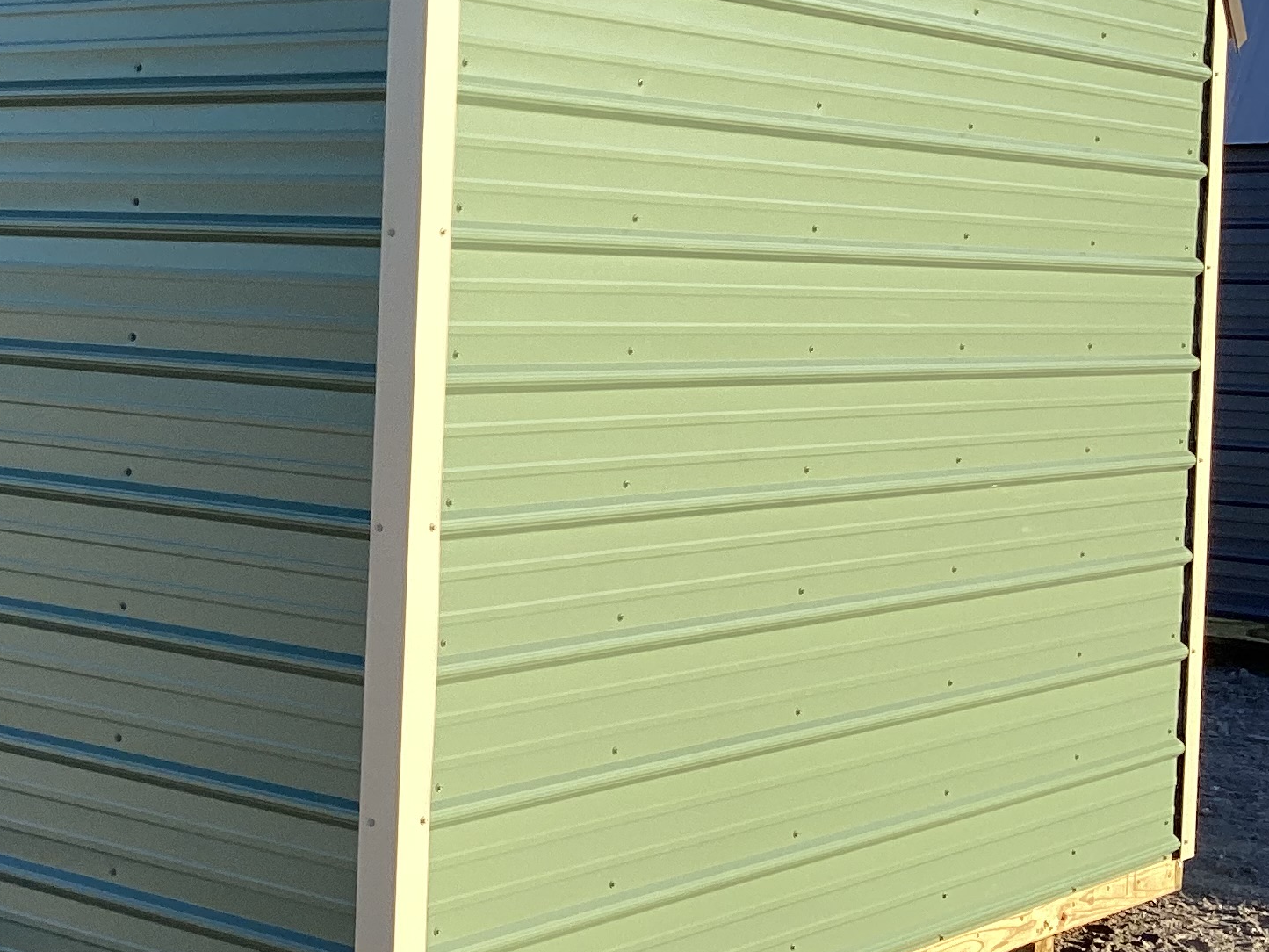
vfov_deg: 20.9
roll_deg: -0.6
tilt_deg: -4.9
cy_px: 319
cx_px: 212
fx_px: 2566
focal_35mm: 70
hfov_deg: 27.1
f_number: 2.4
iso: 25
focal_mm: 3.3
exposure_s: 1/590
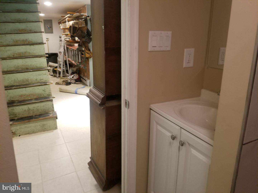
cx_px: 129
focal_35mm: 26
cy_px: 96
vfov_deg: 53.1
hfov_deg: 67.3
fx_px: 194
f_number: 1.7
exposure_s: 1/24
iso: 250
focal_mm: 4.25
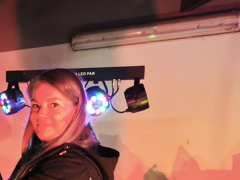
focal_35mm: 74
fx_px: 513
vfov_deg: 18.5
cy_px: 236
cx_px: 3
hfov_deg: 25.1
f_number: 1.7
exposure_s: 1/33.3
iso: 640
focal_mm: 5.35
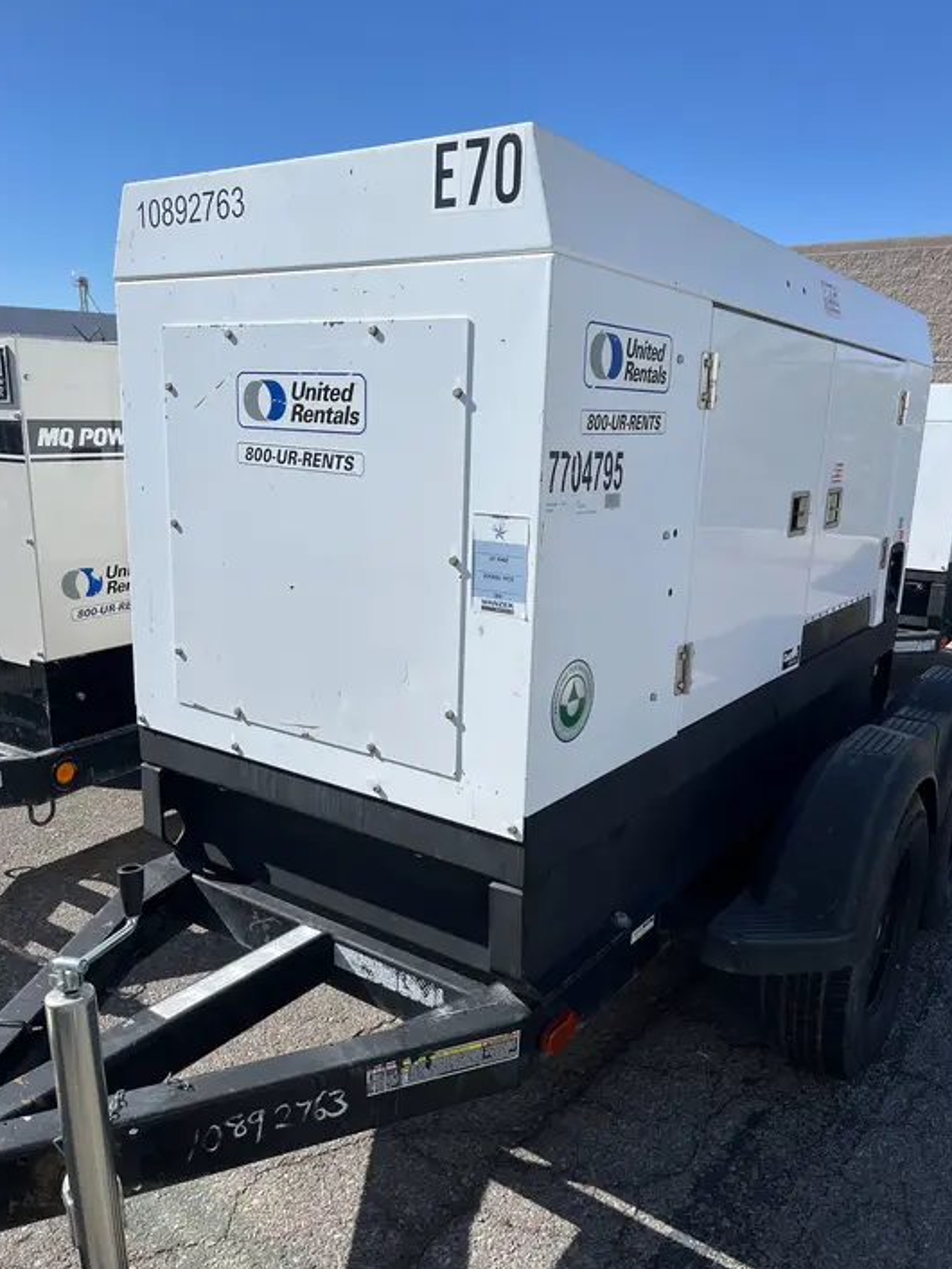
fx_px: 989
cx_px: 487
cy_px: 652
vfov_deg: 65.3
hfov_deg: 51.4
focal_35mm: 27
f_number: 1.6
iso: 50
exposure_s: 1/4854
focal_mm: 5.1
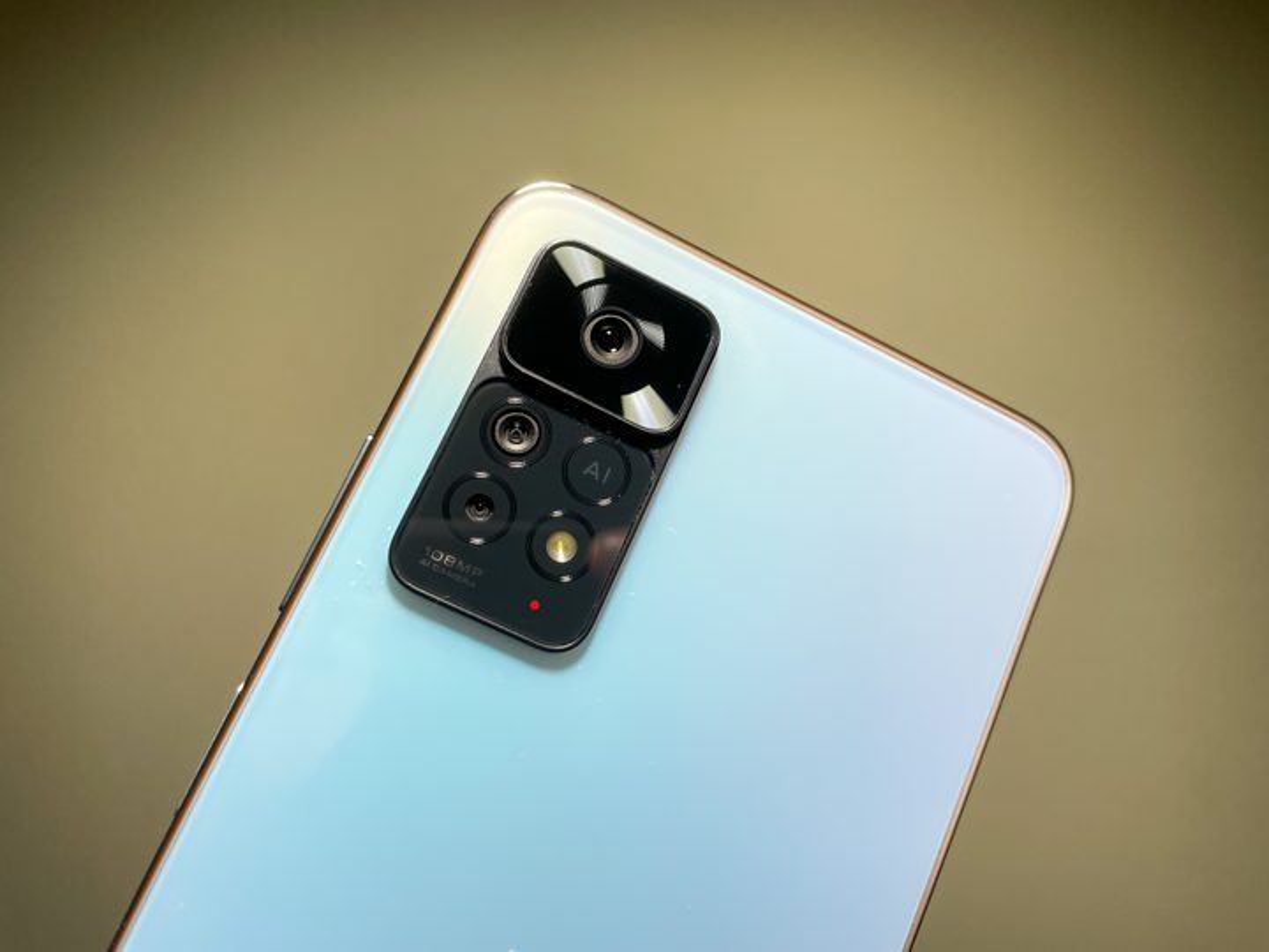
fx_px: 953
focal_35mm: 26
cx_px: 634
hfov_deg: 67.3
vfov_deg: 53.1
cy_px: 476
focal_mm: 4.2
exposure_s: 1/1250
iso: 32
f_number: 1.6
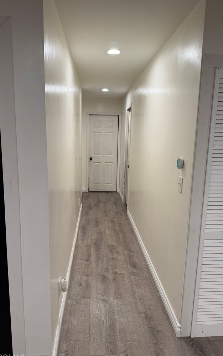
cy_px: 181
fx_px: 253
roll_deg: -0.6
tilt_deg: -11.0
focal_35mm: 26
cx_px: 103
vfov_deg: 70.4
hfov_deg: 47.5
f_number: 1.78
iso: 125
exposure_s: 1/60
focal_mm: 6.76
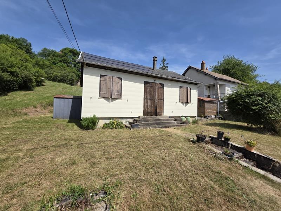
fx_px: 106
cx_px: 140
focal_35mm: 13
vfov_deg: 89.9
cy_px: 106
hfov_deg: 106.2
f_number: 1.9
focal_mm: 2.2
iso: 40
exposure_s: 1/2671
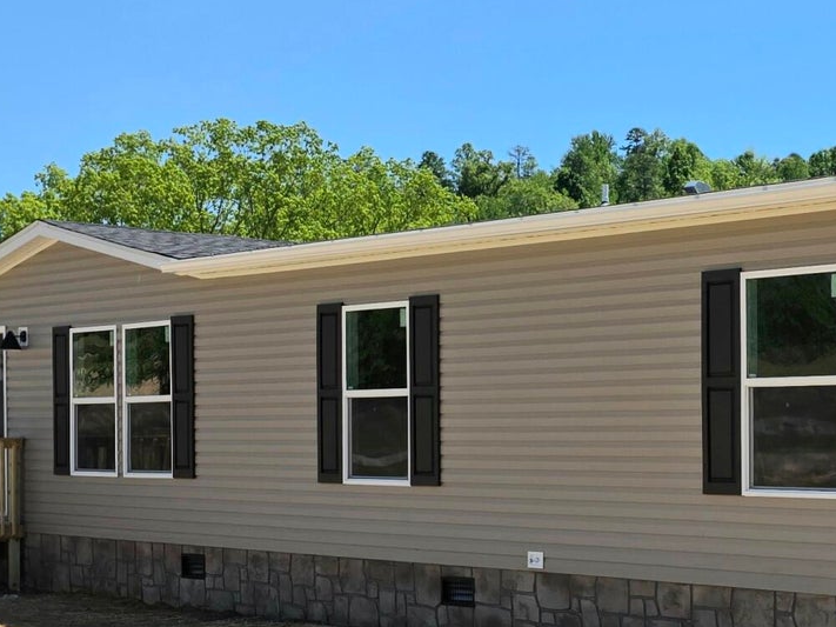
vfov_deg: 21.2
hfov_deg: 27.5
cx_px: 692
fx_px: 1666
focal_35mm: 69
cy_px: 421
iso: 80
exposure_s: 1/10000
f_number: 1.7
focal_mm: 6.3
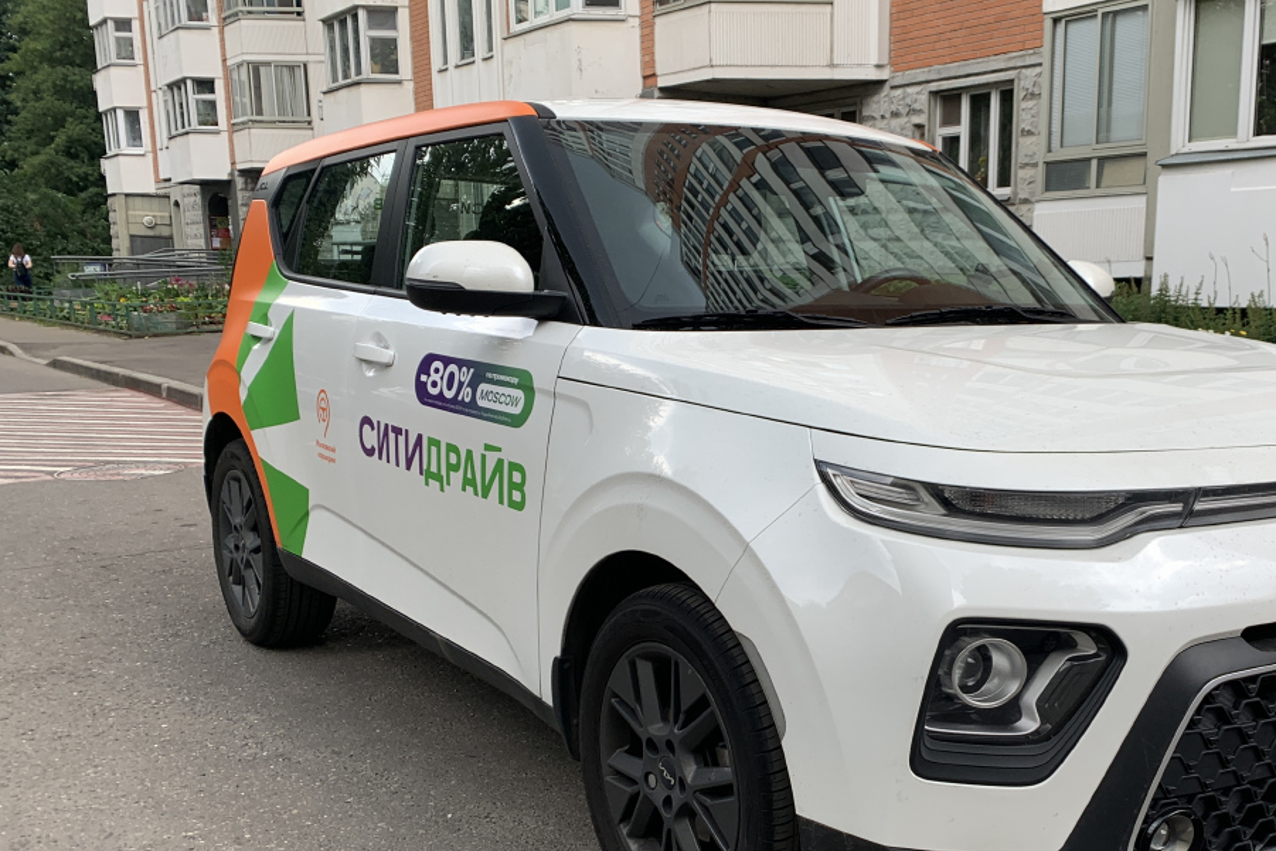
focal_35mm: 39
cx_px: 847
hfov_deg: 48.7
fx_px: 1382
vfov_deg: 33.9
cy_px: 581
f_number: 1.8
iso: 25
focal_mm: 4.25
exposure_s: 1/274
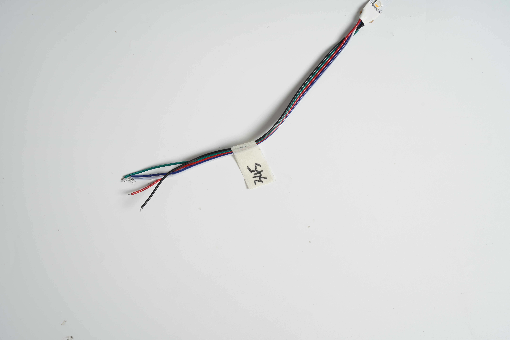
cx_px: 255
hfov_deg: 35.1
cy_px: 170
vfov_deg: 23.8
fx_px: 807
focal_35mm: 57
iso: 100
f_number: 14
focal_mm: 57
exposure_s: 1/125
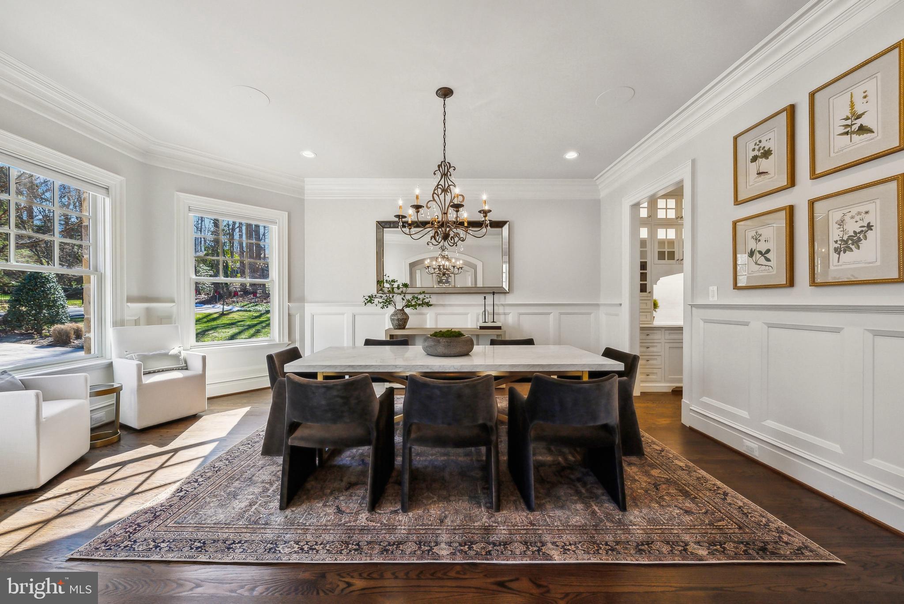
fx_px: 327
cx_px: 452
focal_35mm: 13
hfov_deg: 108.3
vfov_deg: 85.5
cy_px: 302
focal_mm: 13
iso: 640
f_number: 7.1
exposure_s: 1/200
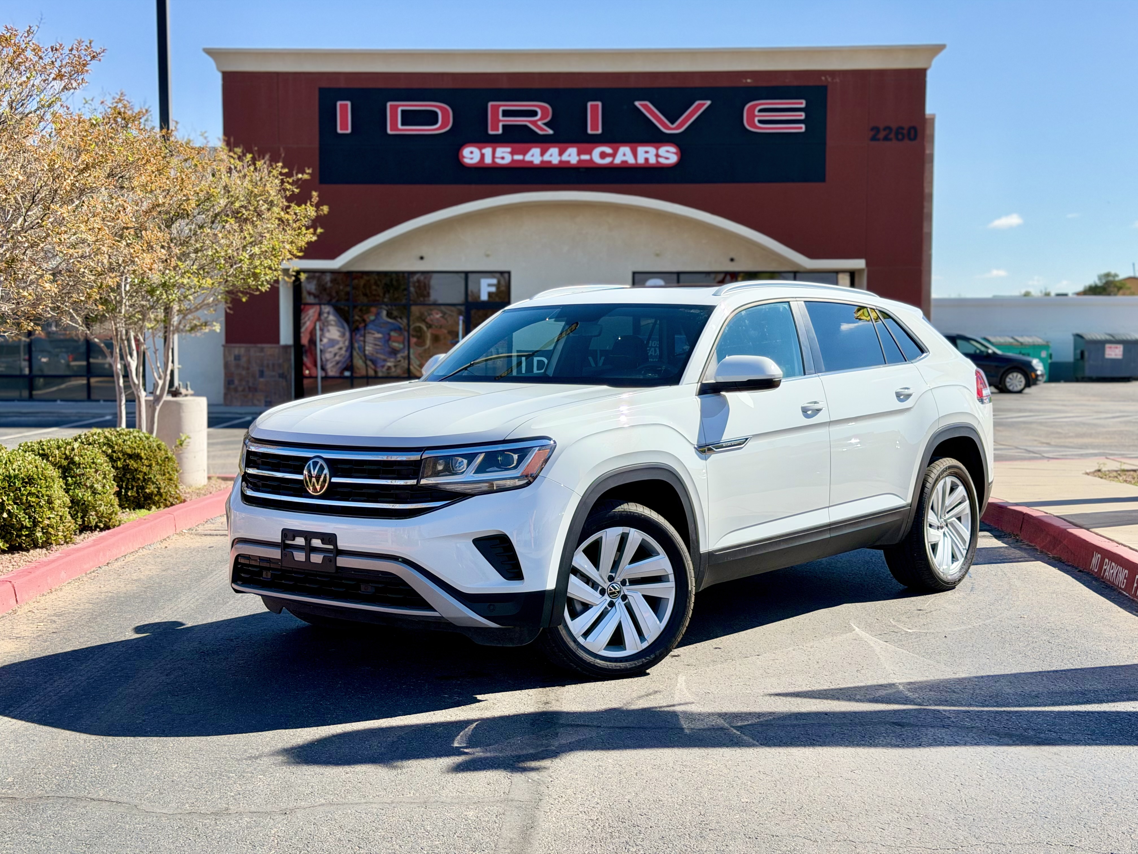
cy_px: 427
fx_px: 1578
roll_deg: +0.0
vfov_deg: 30.3
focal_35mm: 48
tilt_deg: -1.8
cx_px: 569
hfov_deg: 39.7
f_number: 1.78
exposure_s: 1/4098
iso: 80
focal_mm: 6.76
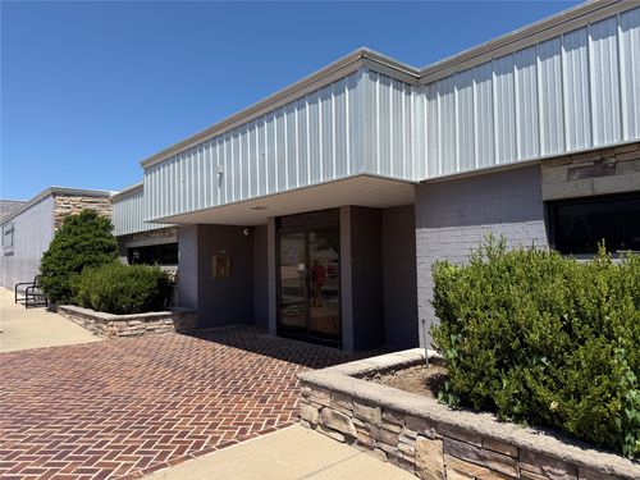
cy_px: 240
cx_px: 320
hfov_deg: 71.6
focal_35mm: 24
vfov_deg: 56.8
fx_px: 444
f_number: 1.78
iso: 80
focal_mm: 6.76
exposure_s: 1/4405
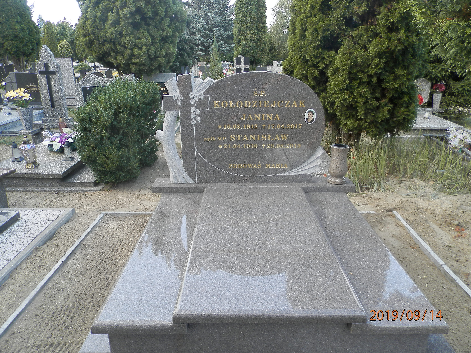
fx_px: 340
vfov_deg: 54.9
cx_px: 236
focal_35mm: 25
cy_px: 176
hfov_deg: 69.4
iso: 80
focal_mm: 4.5
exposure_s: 1/80
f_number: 3.1
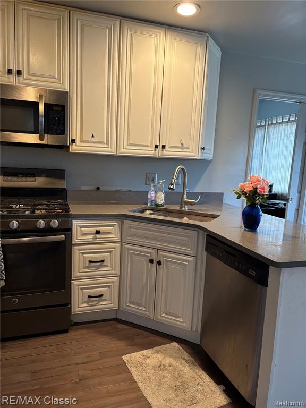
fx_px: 306
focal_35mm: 26
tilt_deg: -8.4
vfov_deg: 67.3
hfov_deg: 53.1
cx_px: 153
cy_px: 204
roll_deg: -3.1
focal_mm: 5.96
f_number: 1.6
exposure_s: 1/60
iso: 125
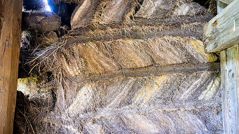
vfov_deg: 42.8
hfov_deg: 69.8
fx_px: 171
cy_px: 79
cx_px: 112
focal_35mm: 27
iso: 1100
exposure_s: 1/20
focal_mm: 24
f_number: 2.8
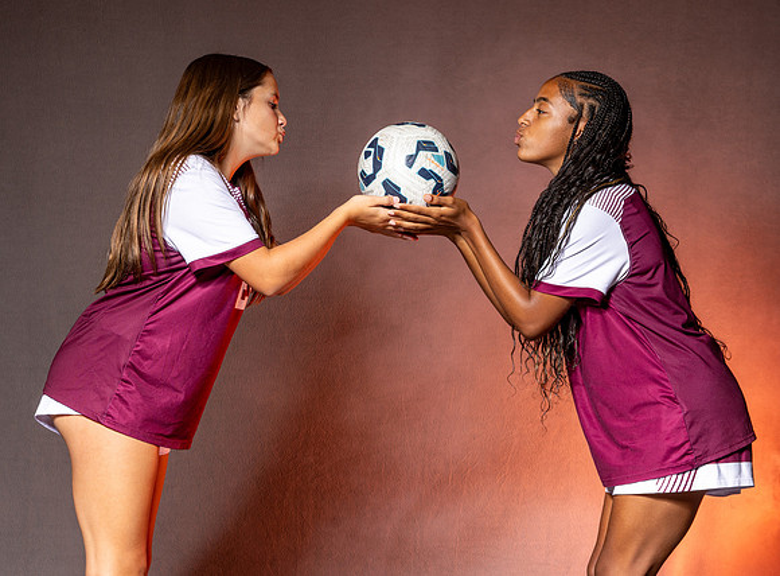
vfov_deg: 15.3
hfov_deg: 20.6
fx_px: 2140
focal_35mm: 96
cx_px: 343
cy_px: 209
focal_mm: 65
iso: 80
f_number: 8
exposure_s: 1/200
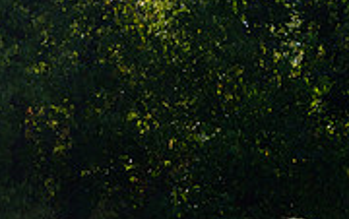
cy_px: 336
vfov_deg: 4.8
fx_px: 2590
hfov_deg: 7.7
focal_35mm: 272
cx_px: 153
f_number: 2.8
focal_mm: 55
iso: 200
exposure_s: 1/1900
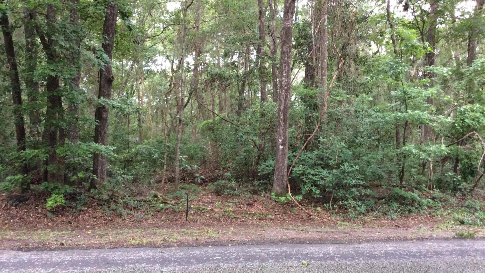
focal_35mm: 35
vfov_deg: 33.7
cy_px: 138
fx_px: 450
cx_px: 243
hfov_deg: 56.6
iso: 160
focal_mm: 3.3
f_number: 2.4
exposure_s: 1/24
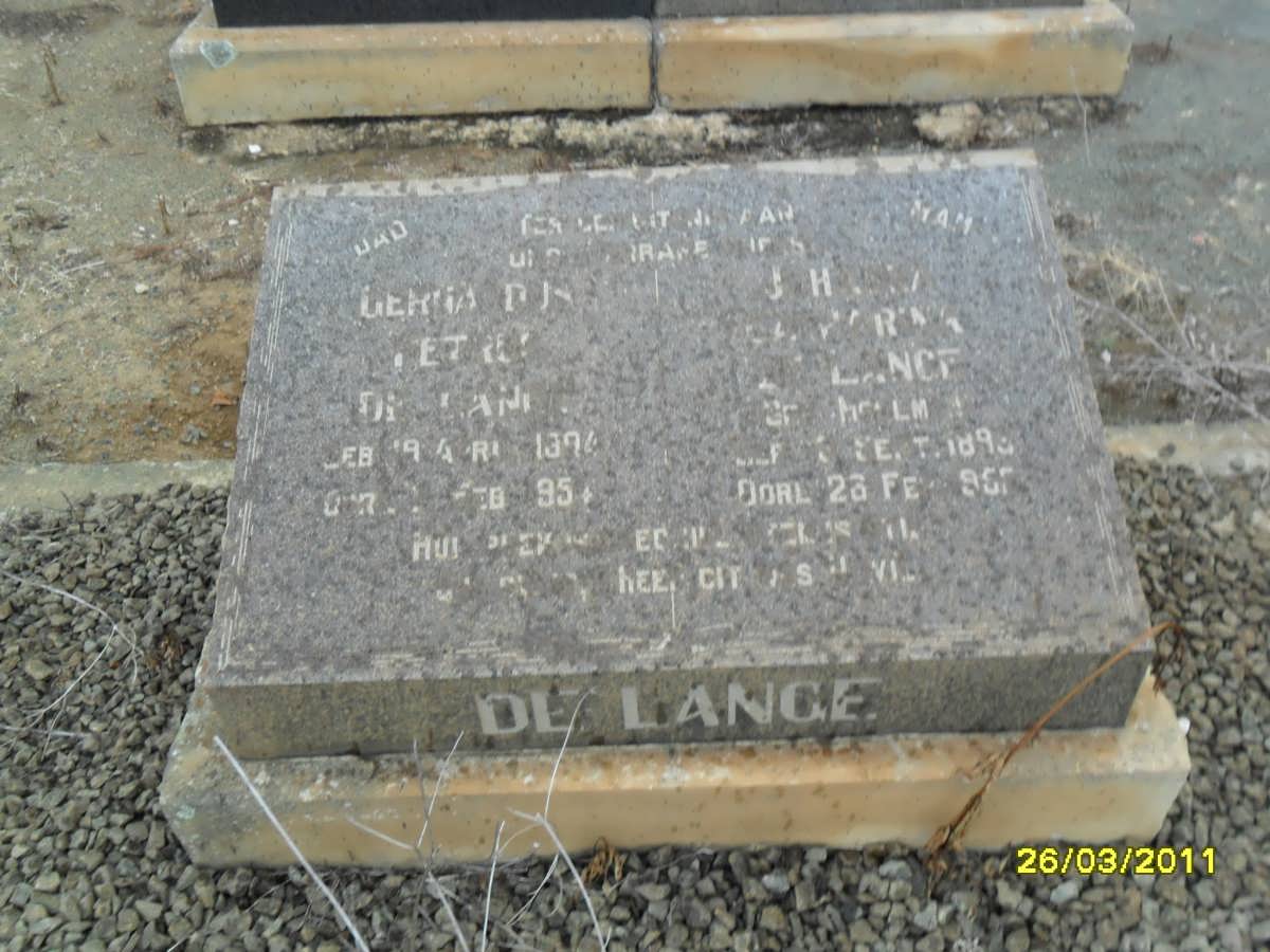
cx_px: 635
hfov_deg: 56.8
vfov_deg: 44.2
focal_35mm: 32
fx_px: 1174
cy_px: 476
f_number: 3.7
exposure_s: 1/60
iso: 100
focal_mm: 5.7
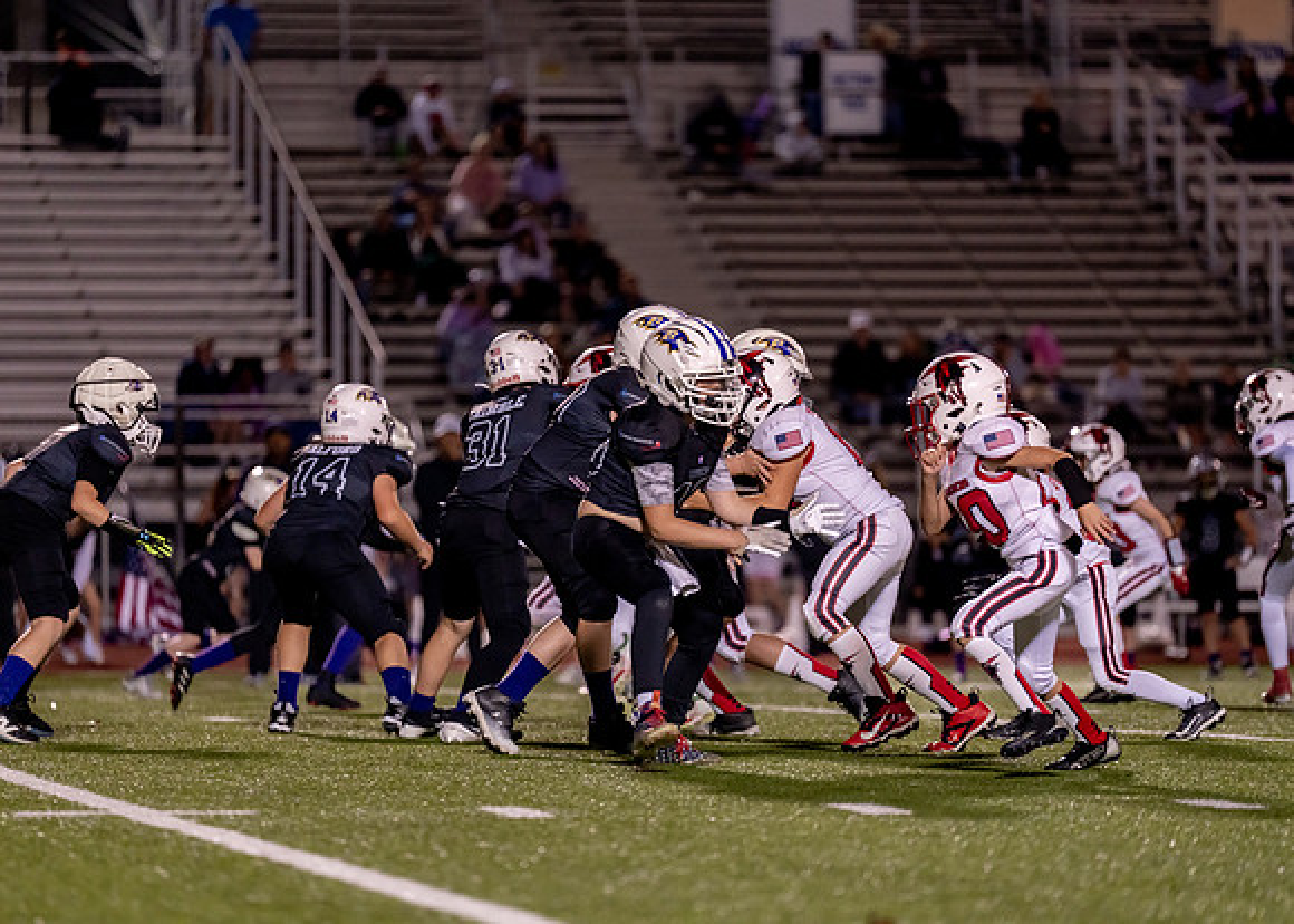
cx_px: 647
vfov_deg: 6.9
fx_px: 7700
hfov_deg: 9.6
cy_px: 462
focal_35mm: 210
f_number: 2.8
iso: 2000
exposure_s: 1/1000
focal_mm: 200
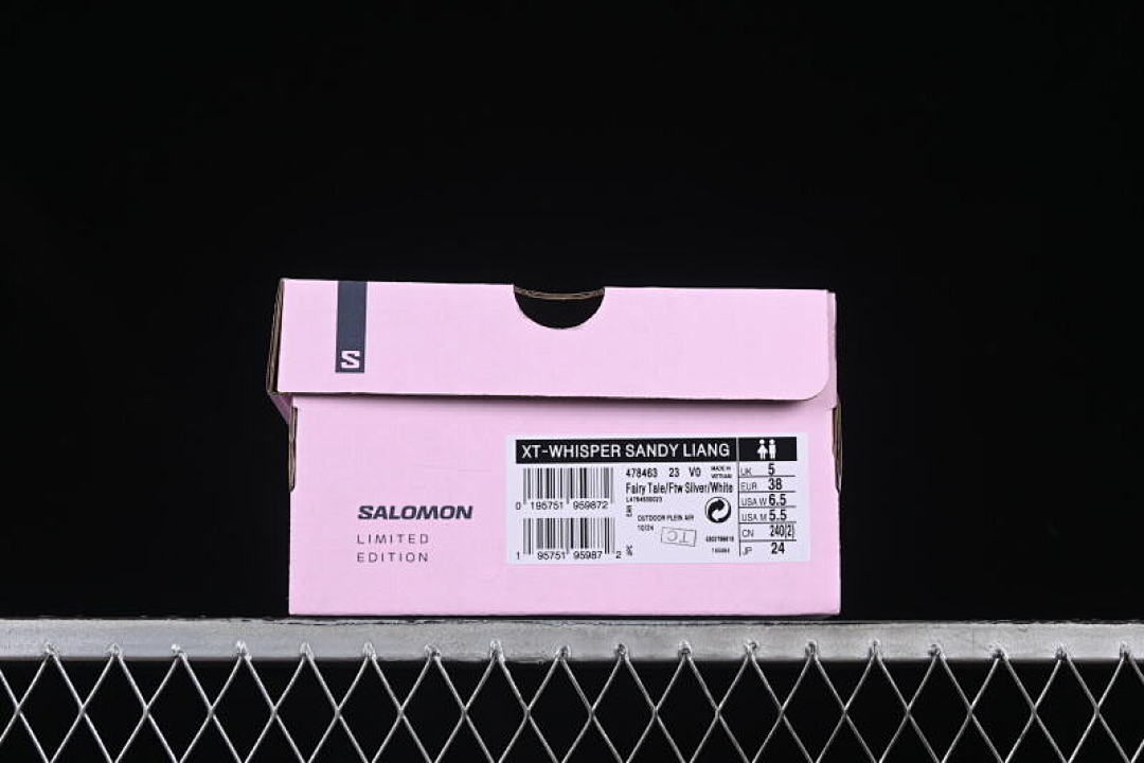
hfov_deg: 27.0
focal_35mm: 75
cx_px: 572
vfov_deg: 18.2
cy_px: 382
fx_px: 2383
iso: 160
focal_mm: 50
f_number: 8
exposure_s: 1/80
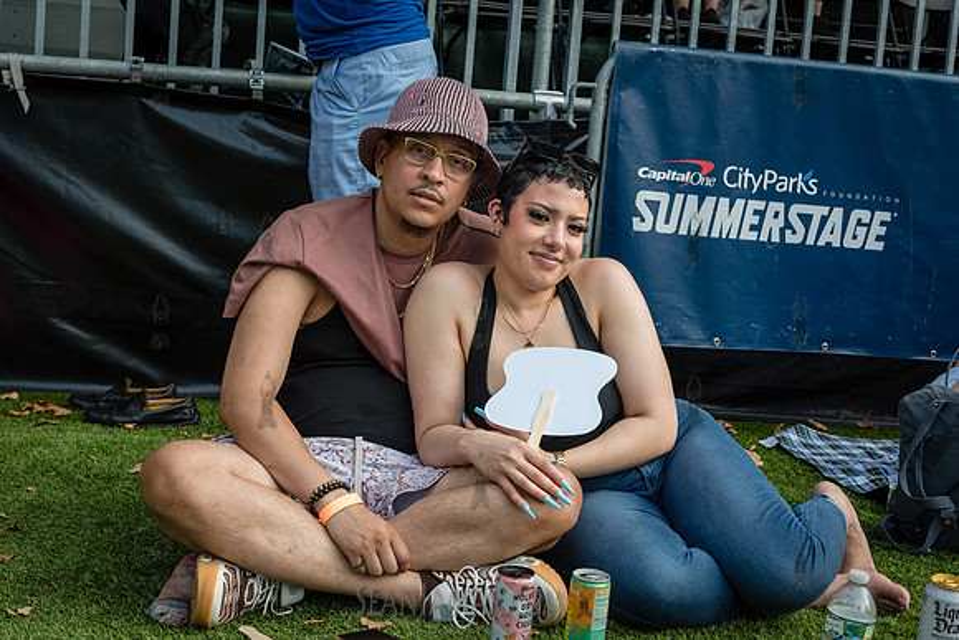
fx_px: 1332
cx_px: 480
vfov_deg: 27.0
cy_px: 320
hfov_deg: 39.6
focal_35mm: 50
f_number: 5
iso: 800
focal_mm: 50
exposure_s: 1/1250
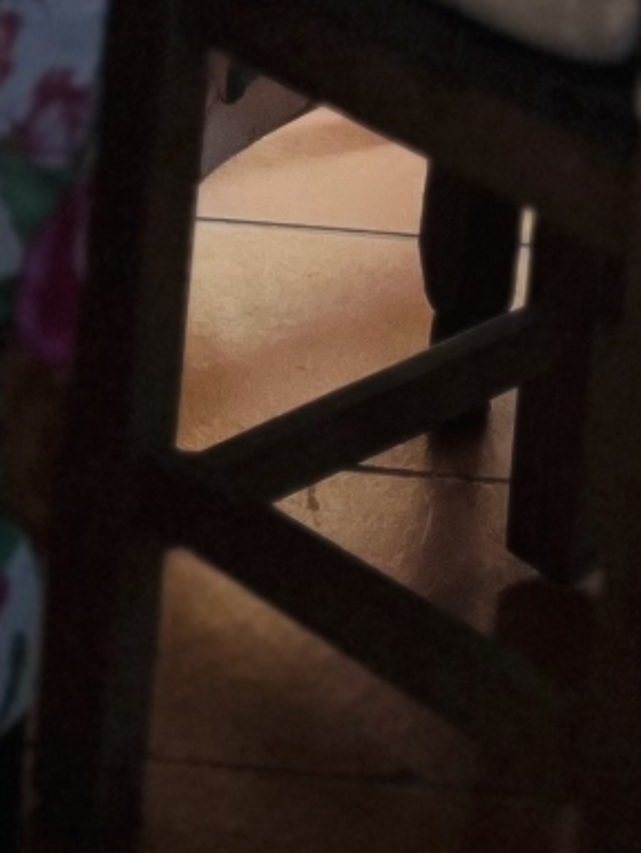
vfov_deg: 11.8
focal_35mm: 145
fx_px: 3576
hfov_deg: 10.1
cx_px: -98
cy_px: -1004
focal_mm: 5.1
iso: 125
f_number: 1.6
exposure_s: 1/121
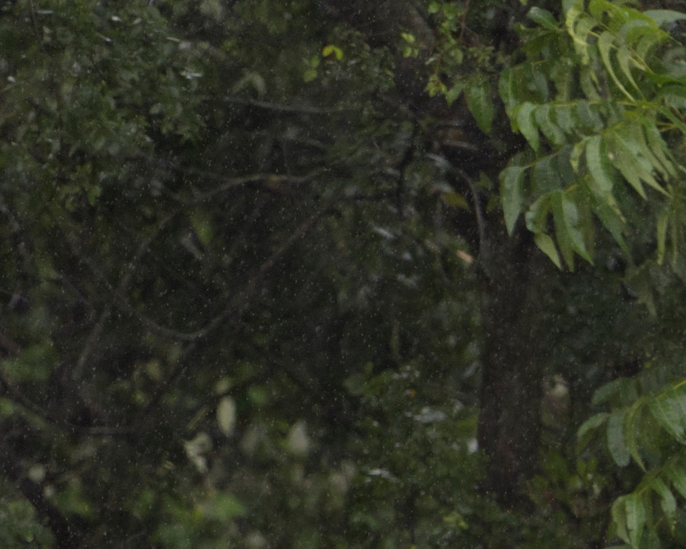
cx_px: 1352
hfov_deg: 1.1
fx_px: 37096
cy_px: 979
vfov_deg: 0.8
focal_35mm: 1827
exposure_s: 1/1600
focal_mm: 400
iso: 800
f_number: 4.5
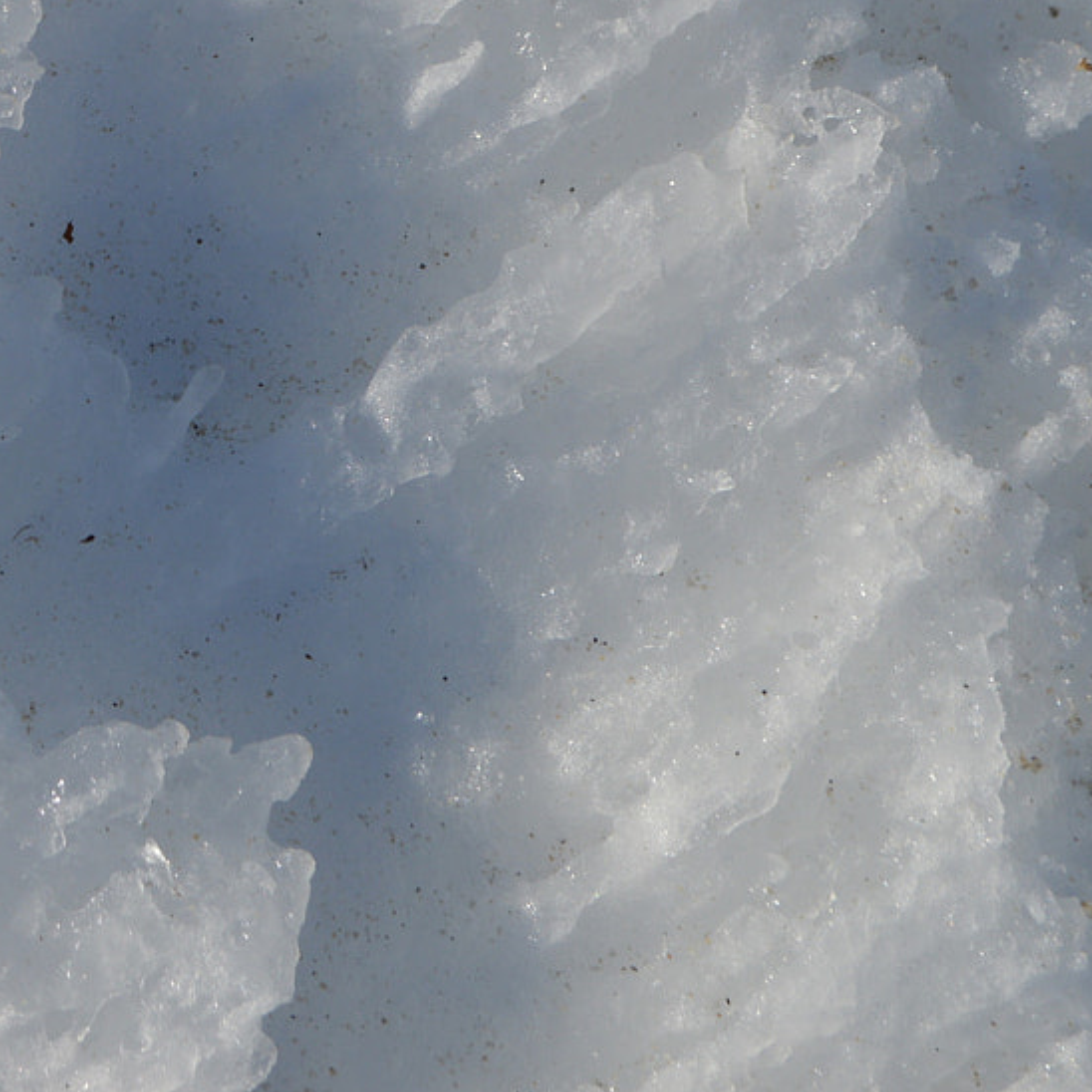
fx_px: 4648
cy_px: 82
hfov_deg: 12.9
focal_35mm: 130
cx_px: -369
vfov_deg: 13.3
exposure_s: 1/400
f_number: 10
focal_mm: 35
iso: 100
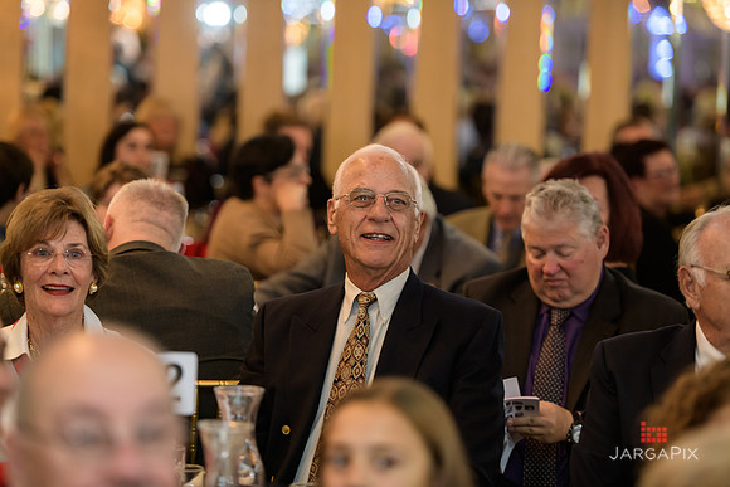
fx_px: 2941
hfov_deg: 14.2
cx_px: 365
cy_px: 244
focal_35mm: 145
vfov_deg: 9.5
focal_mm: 145
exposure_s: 1/125
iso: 1000
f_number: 3.2
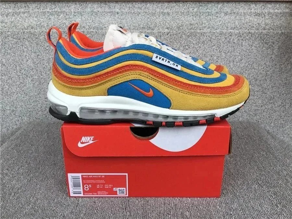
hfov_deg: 58.4
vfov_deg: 45.4
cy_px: 110
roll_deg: +0.4
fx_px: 261
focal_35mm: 31
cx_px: 146
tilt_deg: -18.9
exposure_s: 1/566
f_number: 2.4
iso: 25
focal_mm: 3.3
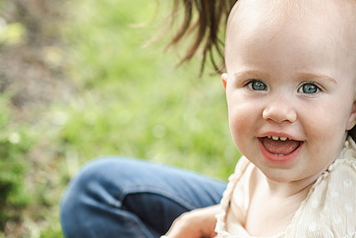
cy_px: 127
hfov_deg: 15.1
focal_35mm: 136
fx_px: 1346
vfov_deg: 10.1
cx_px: 210
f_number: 3.5
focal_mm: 85
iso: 800
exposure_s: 1/1250
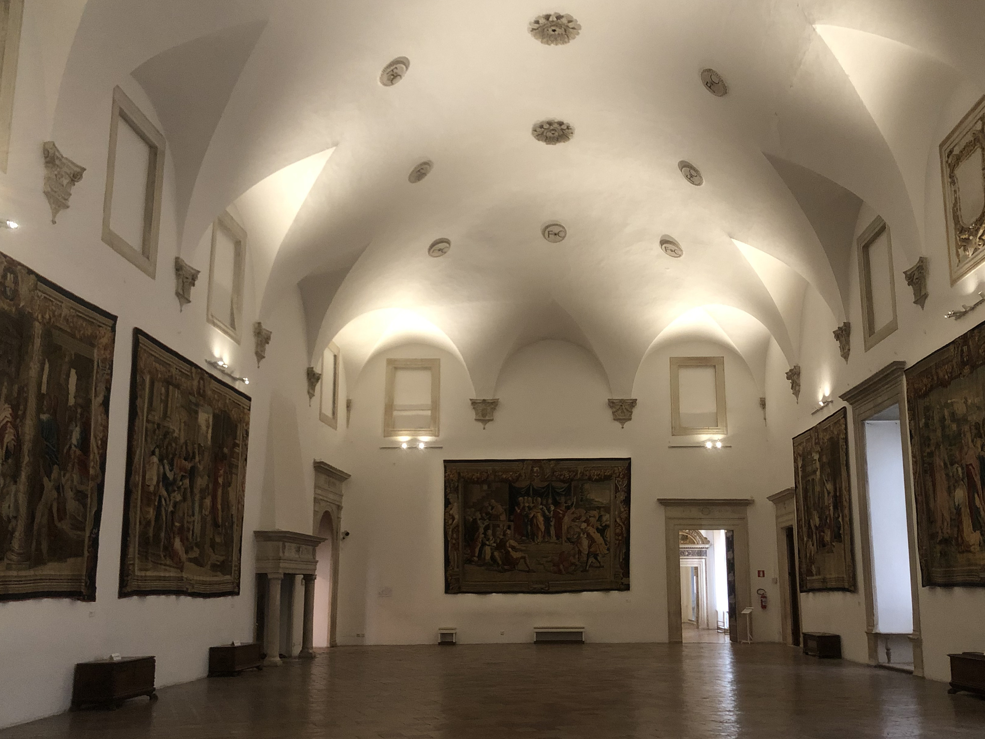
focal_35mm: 35
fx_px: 996
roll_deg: +0.9
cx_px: 551
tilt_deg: +10.9
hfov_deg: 52.5
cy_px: 400
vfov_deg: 40.7
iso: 100
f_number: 1.8
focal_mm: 4
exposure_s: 1/15
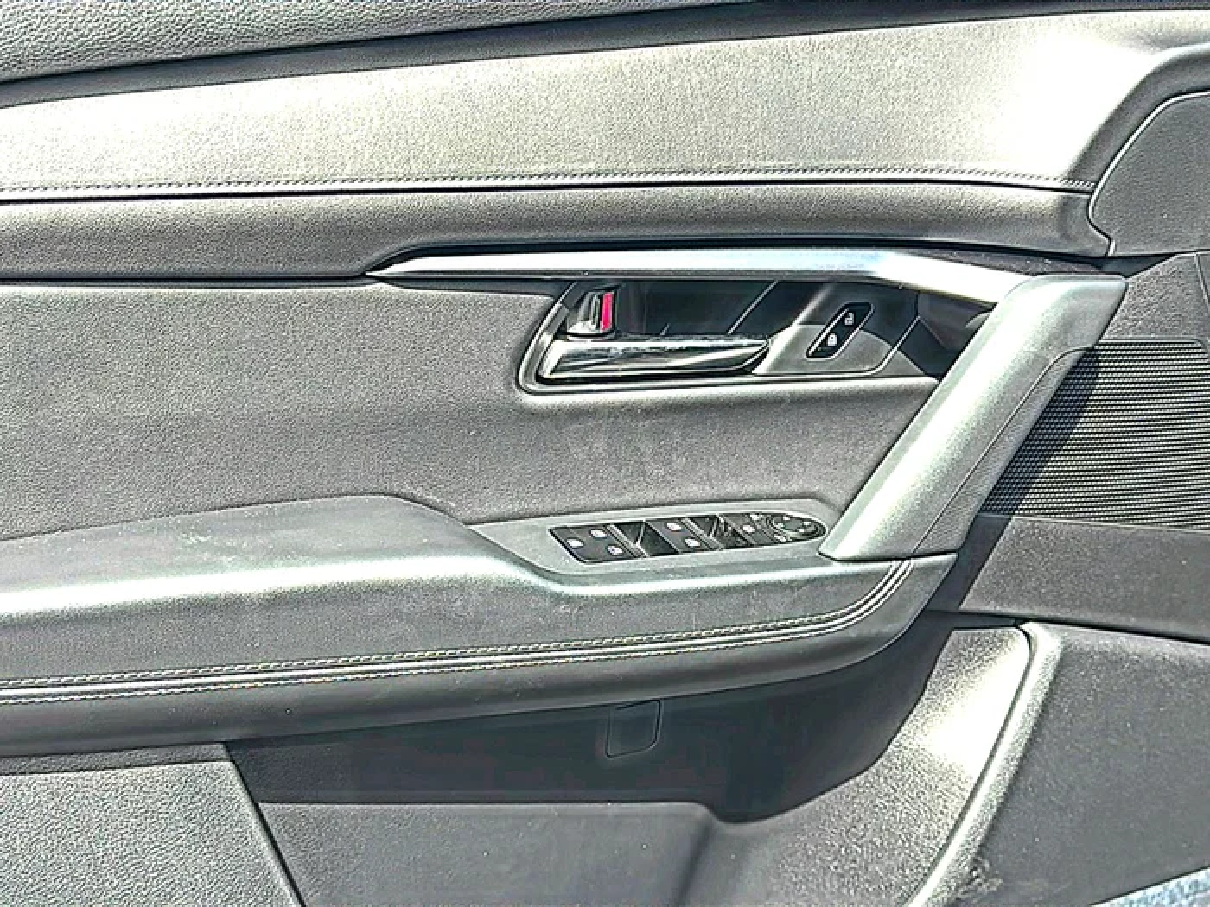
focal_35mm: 43
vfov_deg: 33.6
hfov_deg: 43.9
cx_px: 605
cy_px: 454
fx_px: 1503
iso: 80
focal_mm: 6.86
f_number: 1.78
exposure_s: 1/1031
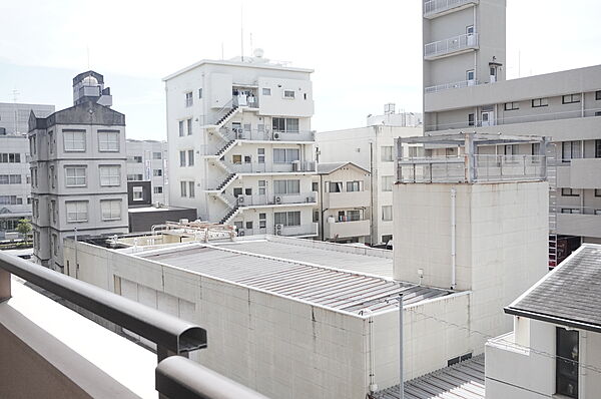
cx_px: 300
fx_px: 575
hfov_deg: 55.2
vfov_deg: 38.2
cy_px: 200
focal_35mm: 34
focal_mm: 23
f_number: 6.7
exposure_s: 1/4000
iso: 2500
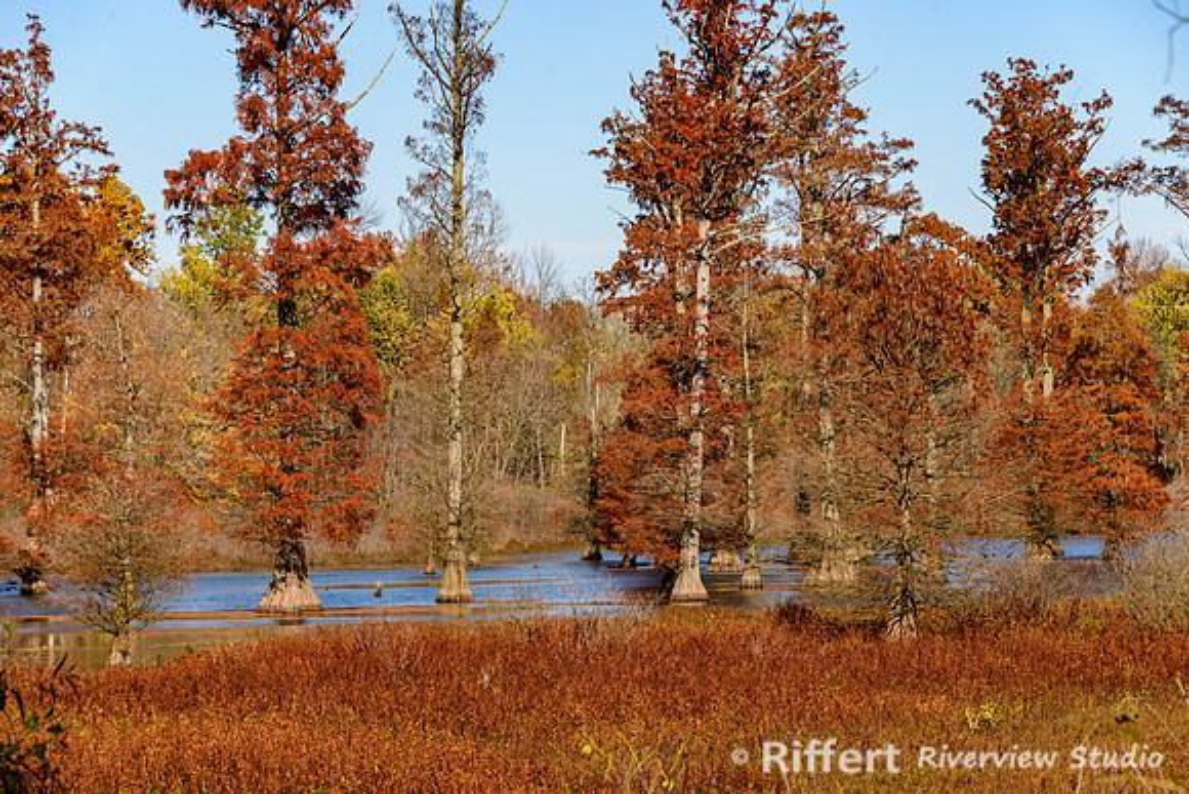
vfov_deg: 8.6
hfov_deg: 12.8
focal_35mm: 160
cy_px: 397
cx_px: 594
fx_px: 5285
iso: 200
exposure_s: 1/320
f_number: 9
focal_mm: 160
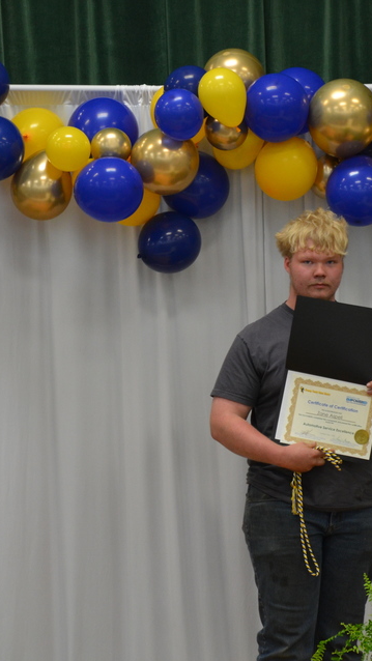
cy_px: 325
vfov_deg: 7.7
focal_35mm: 282
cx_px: 269
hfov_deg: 4.3
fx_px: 4944
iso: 900
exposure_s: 1/30
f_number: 5.6
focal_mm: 112
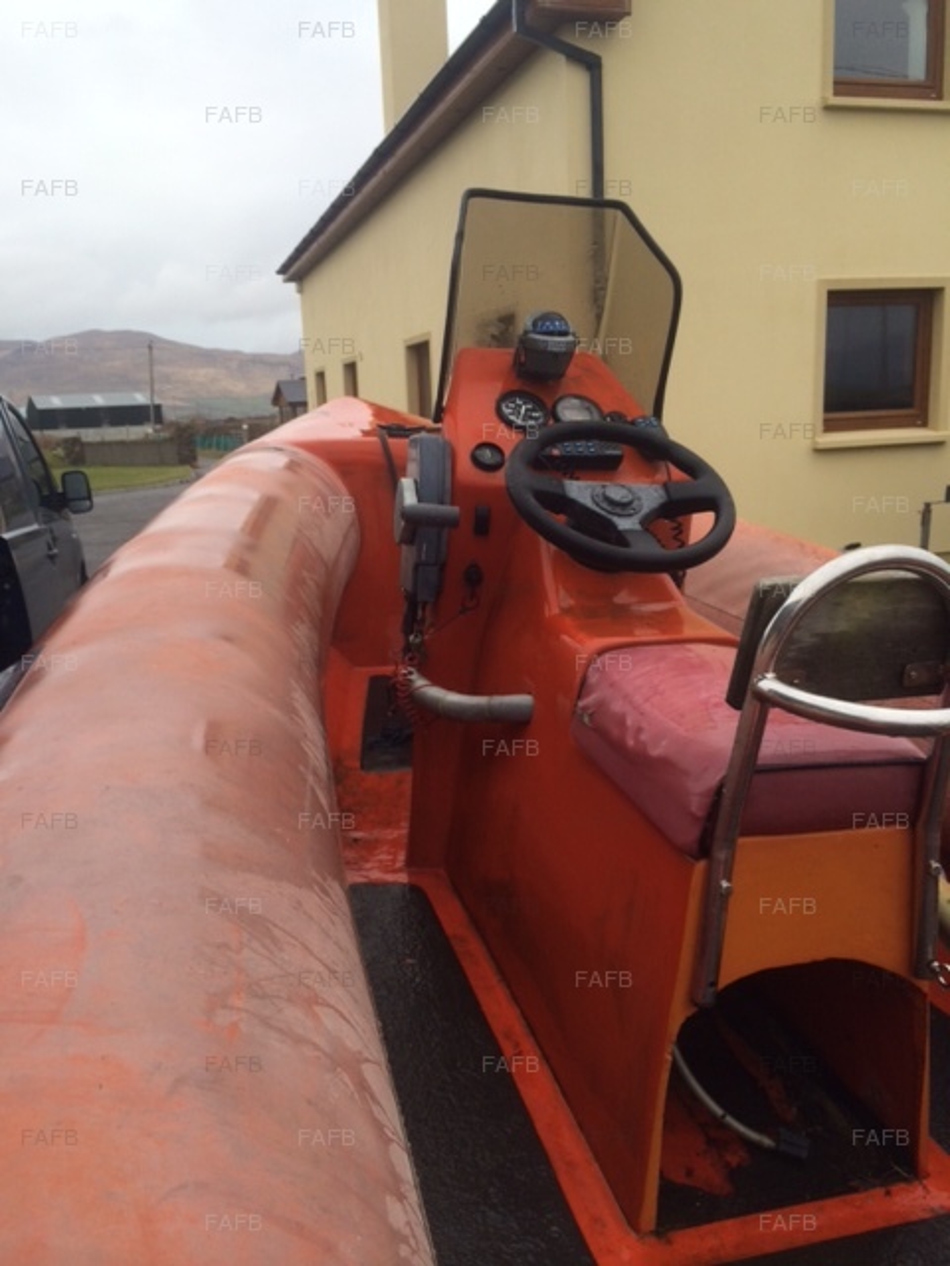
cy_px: 633
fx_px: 1098
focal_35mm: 30
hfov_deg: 46.8
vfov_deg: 60.0
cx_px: 475
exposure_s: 1/246
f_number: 2.2
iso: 32
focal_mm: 4.12
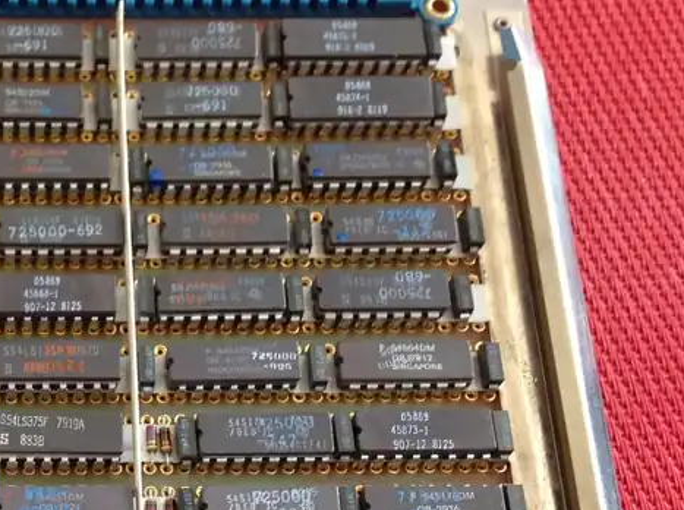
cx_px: 38
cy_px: 429
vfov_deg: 19.3
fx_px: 1479
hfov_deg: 25.1
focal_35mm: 75
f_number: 2.4
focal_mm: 4.28
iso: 125
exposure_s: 1/15
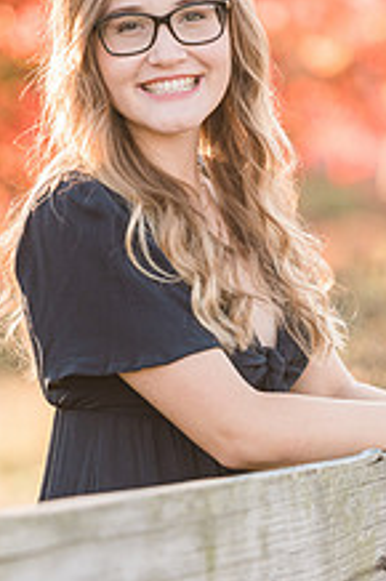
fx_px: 4993
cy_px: 421
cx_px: 157
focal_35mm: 310
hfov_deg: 4.4
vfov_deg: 6.6
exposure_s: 1/640
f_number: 3.2
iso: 320
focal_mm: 150
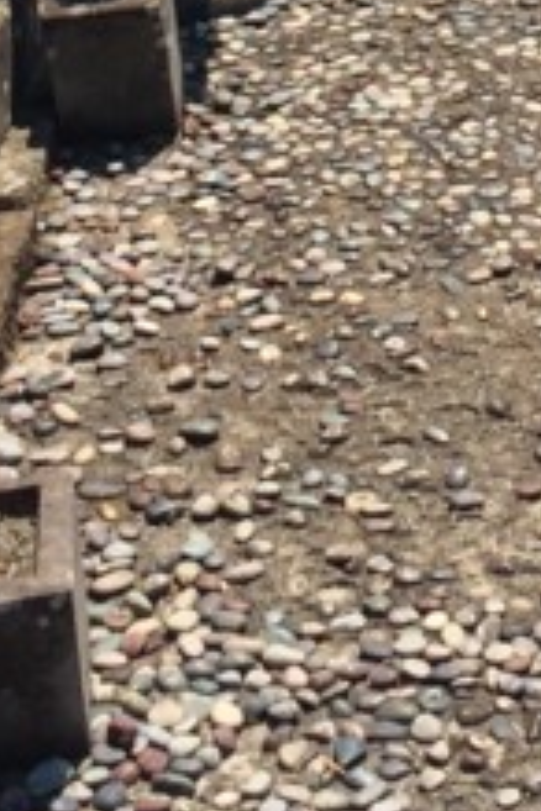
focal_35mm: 141
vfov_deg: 13.3
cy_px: -585
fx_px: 3178
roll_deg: +4.5
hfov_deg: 9.6
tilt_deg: -18.0
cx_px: 611
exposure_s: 1/2053
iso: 32
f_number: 2.2
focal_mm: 4.15
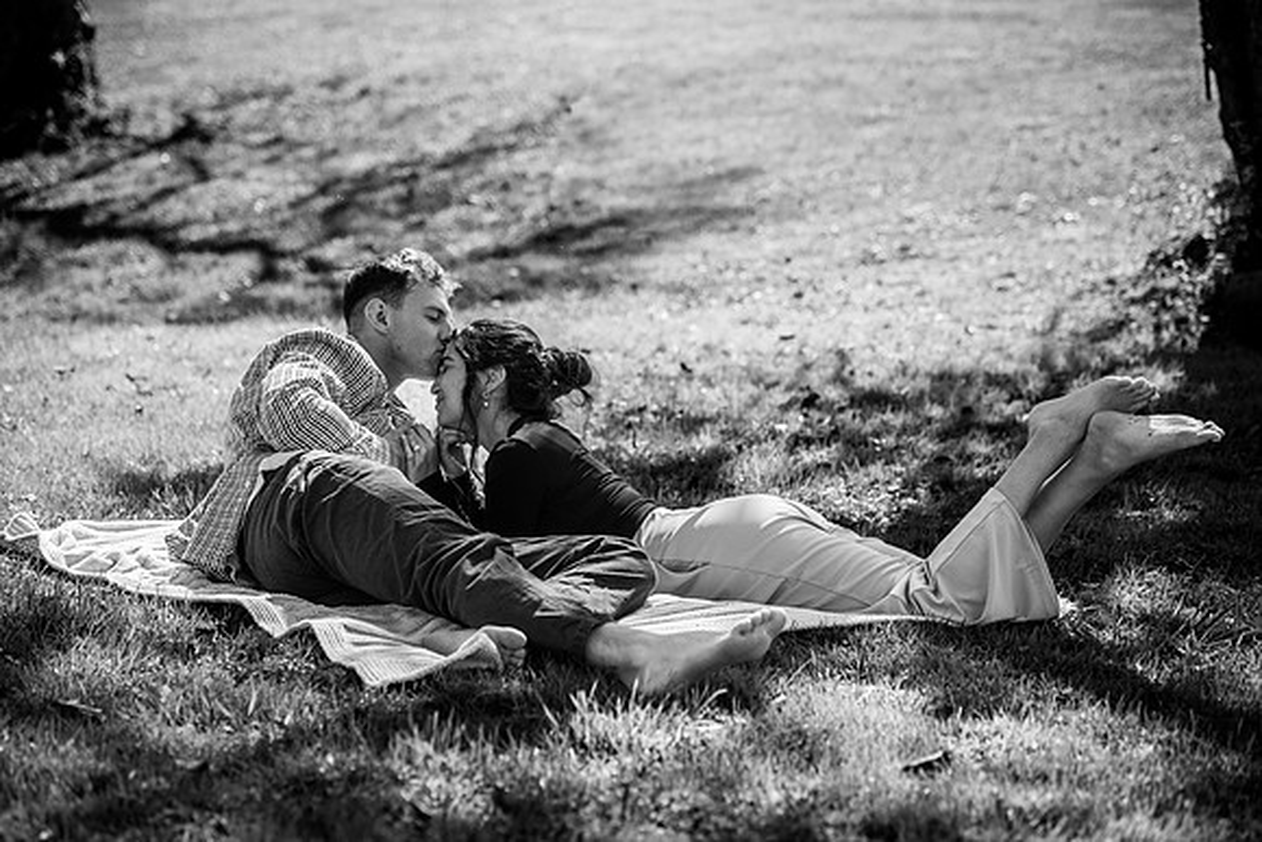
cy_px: 421
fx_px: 2454
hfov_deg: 28.8
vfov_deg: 19.5
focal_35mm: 70
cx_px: 631
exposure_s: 1/4000
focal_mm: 70
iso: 500
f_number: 3.5
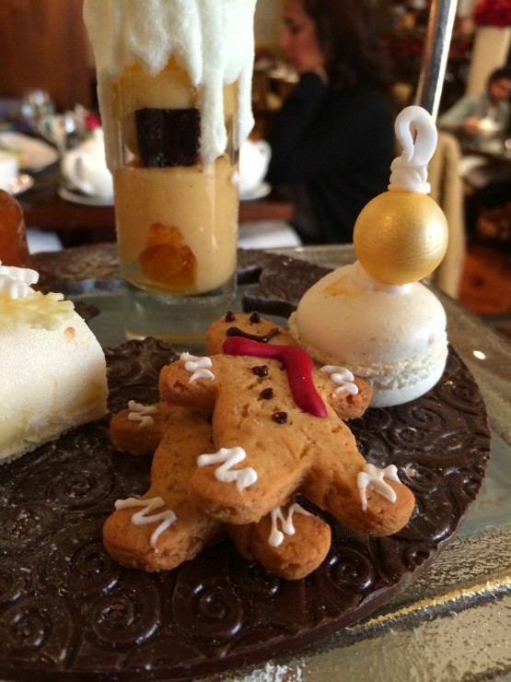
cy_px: 341
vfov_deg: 61.7
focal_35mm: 29
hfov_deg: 48.2
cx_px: 256
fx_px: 571
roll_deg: -3.6
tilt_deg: -29.3
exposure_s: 1/30
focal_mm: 4.15
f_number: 2.2
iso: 250
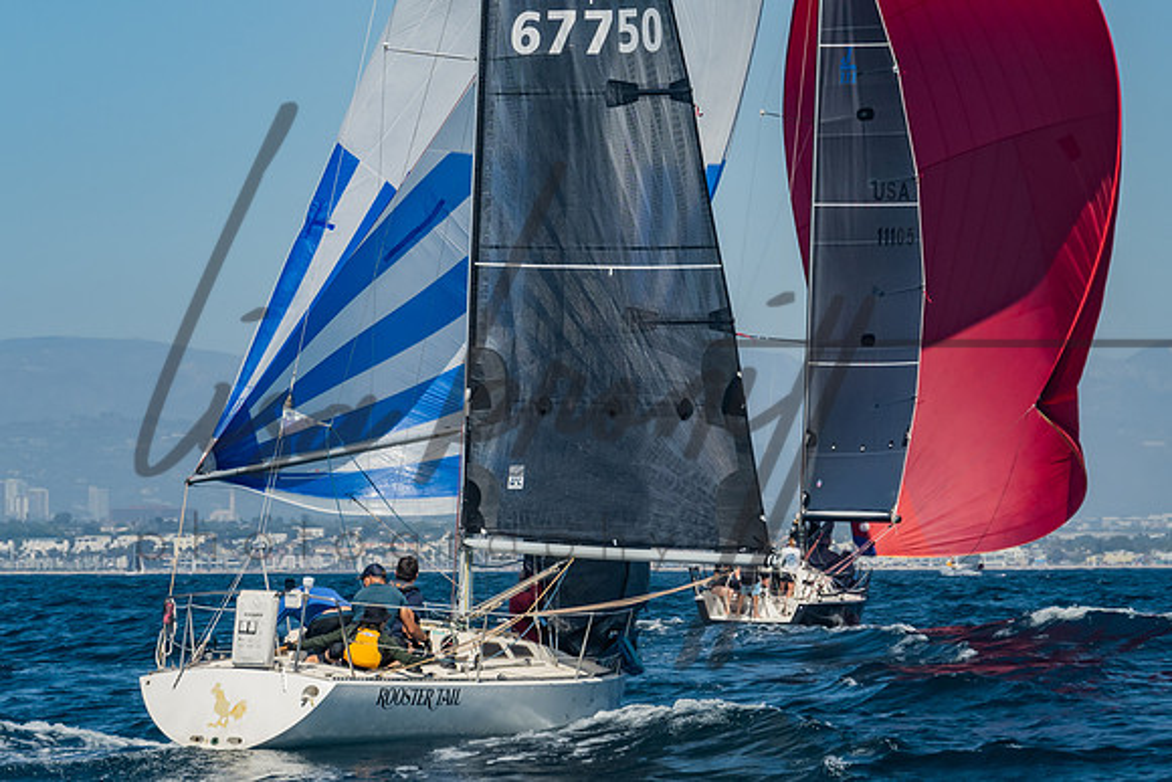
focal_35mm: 214
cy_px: 144
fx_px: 6976
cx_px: 431
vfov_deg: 6.4
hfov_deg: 9.6
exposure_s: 1/640
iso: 160
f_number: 6.3
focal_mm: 104
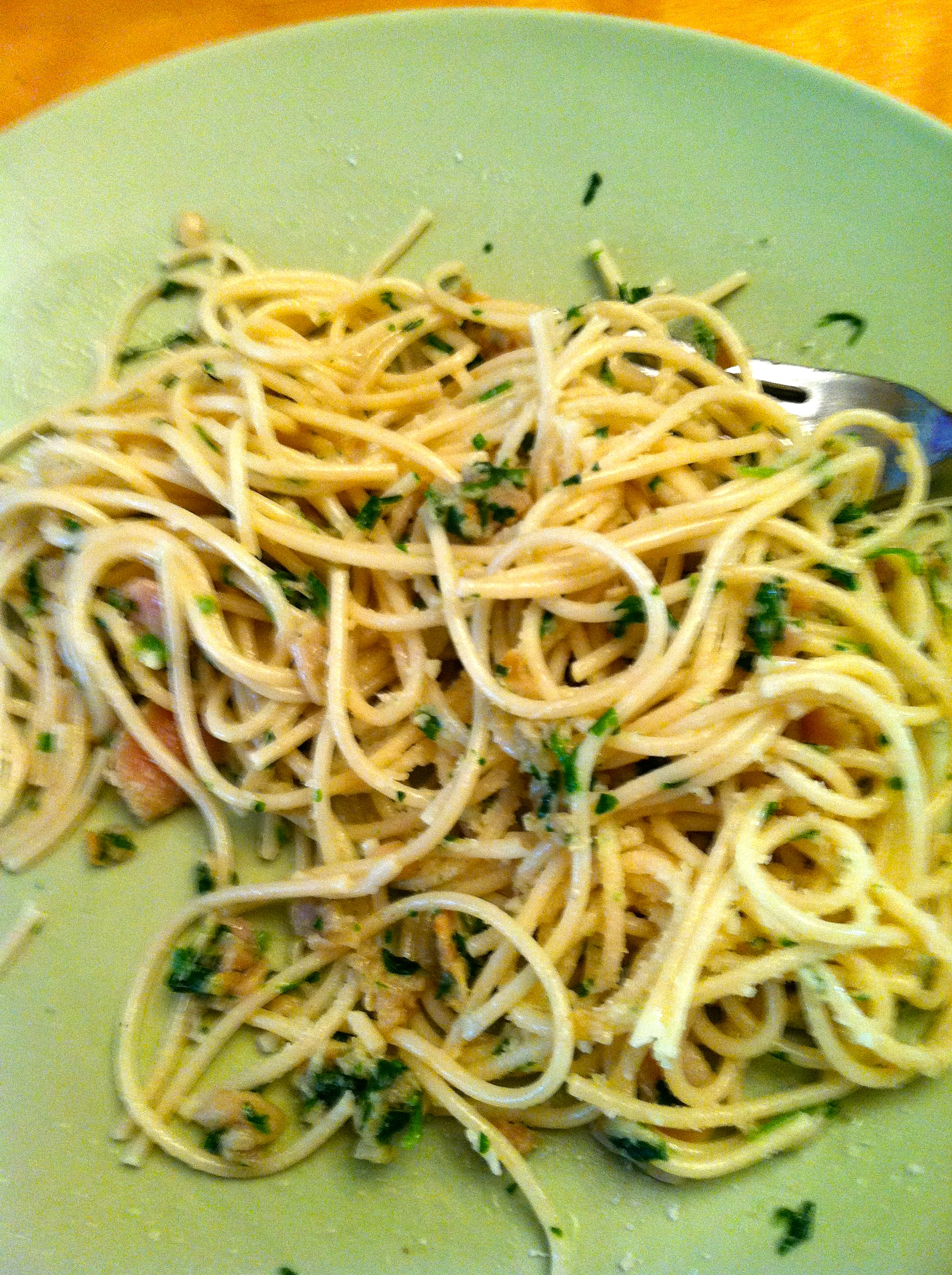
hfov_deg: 40.6
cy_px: 638
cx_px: 476
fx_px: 1287
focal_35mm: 35
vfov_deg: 52.7
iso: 250
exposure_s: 1/15
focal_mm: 3.85
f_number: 2.8
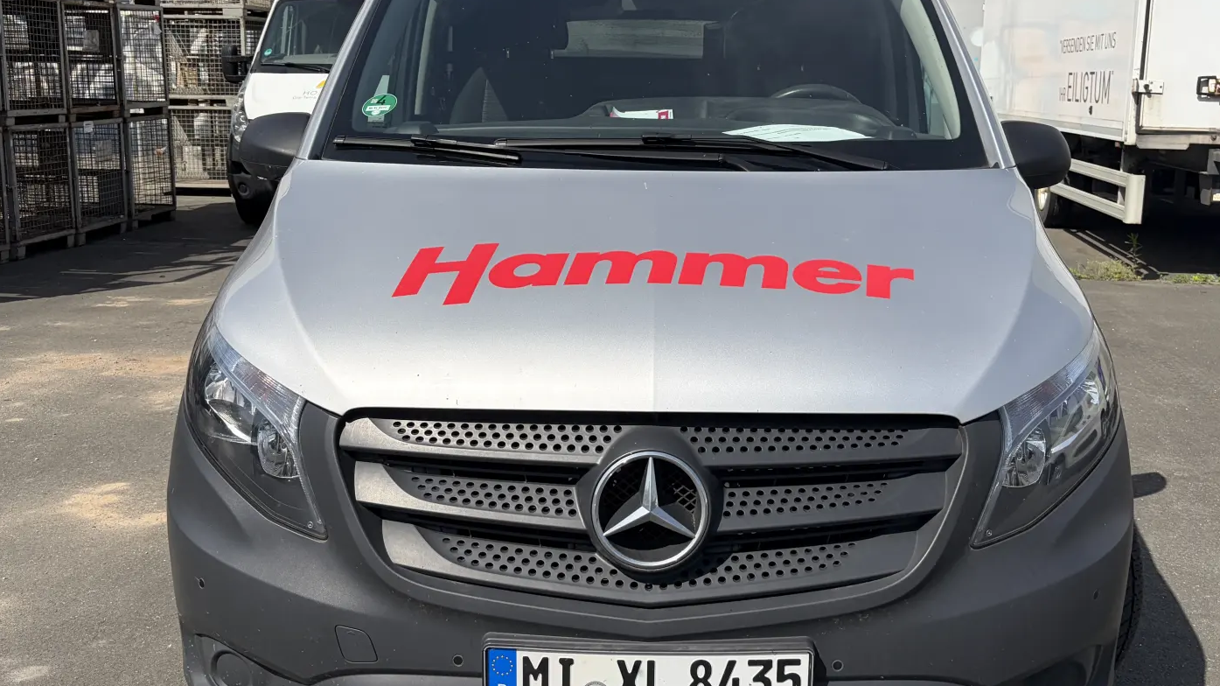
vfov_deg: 30.4
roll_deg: -0.9
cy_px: 317
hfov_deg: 51.6
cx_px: 642
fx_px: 1261
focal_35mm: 39
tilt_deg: -8.5
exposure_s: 1/5814
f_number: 1.6
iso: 64
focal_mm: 5.96
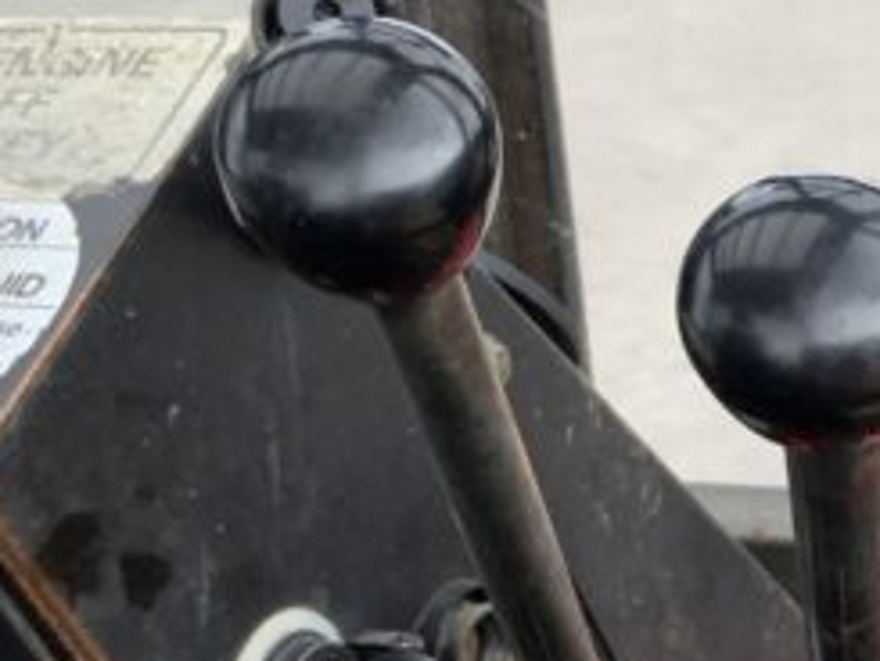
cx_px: 1121
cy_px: 370
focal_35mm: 121
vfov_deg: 12.3
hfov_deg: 15.5
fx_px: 3078
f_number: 1.8
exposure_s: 1/316
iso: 16
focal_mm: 3
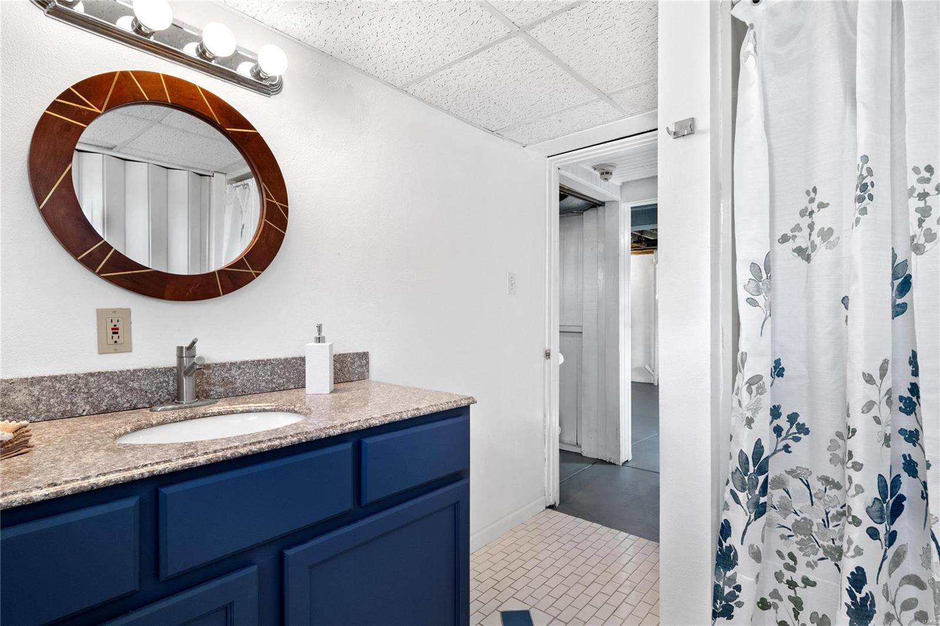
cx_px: 470
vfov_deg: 67.4
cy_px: 313
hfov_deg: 90.0
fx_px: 470
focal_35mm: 18
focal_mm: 9
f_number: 9
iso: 400
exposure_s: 1/4
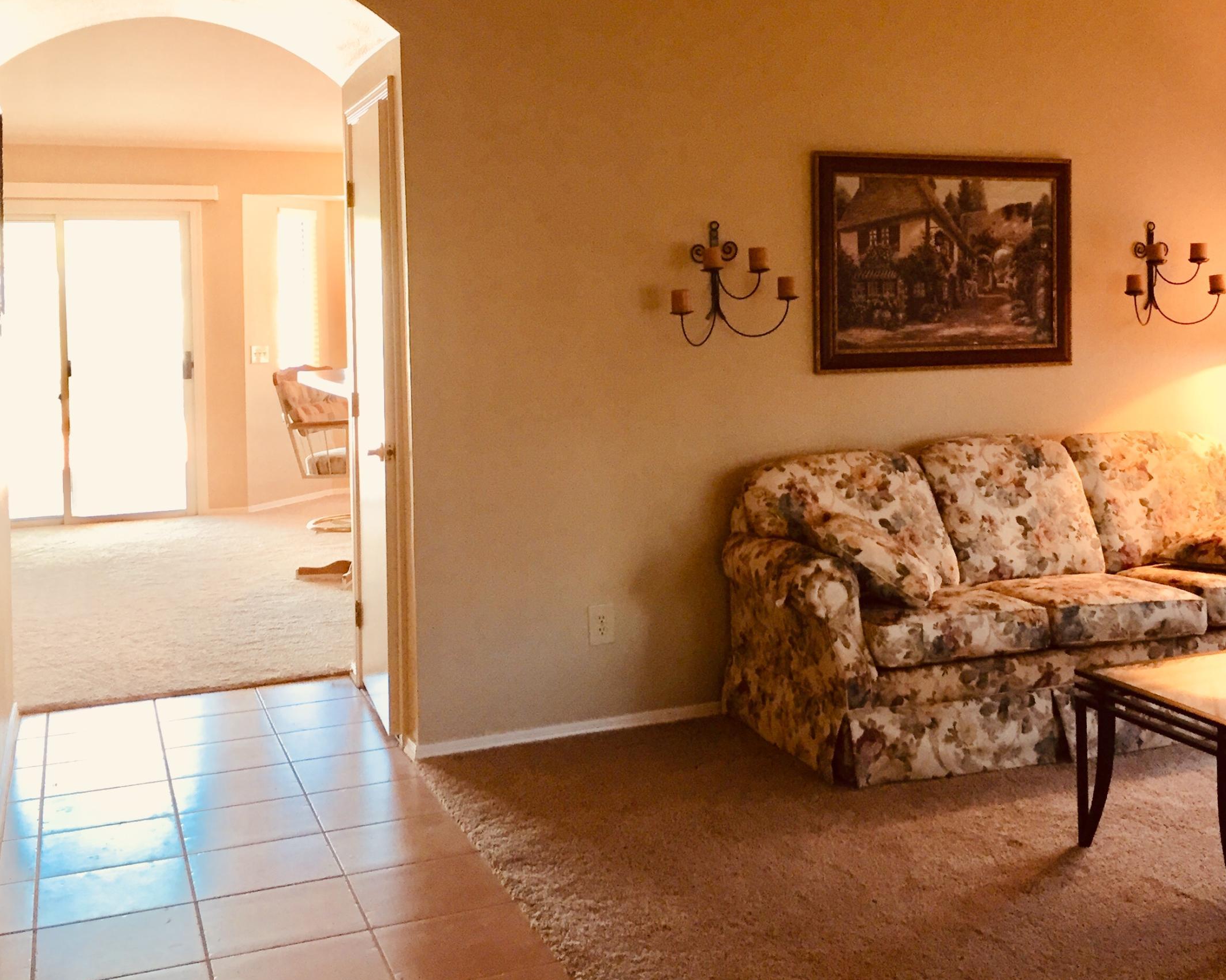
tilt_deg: -2.4
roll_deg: +0.5
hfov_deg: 45.5
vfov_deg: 37.0
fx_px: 1451
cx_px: 746
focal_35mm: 40
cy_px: 334
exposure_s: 1/30
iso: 100
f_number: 2.2
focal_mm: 4.15
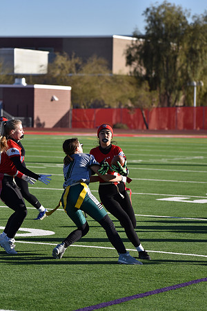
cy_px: 156
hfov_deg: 9.1
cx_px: 104
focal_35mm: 150
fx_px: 1294
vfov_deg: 13.7
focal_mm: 150
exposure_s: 1/1000
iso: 140
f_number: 5
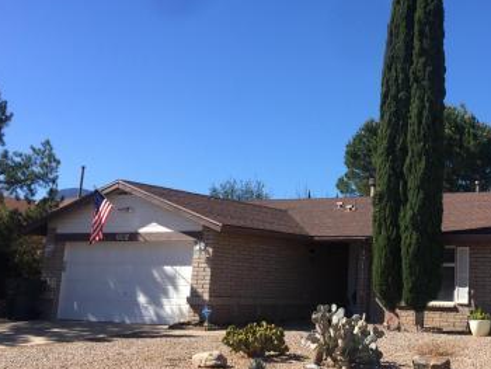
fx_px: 752
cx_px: 410
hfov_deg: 34.7
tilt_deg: +13.1
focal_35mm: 53
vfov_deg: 27.5
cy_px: 145
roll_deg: -3.0
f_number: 2.2
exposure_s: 1/1319
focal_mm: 4.15
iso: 32
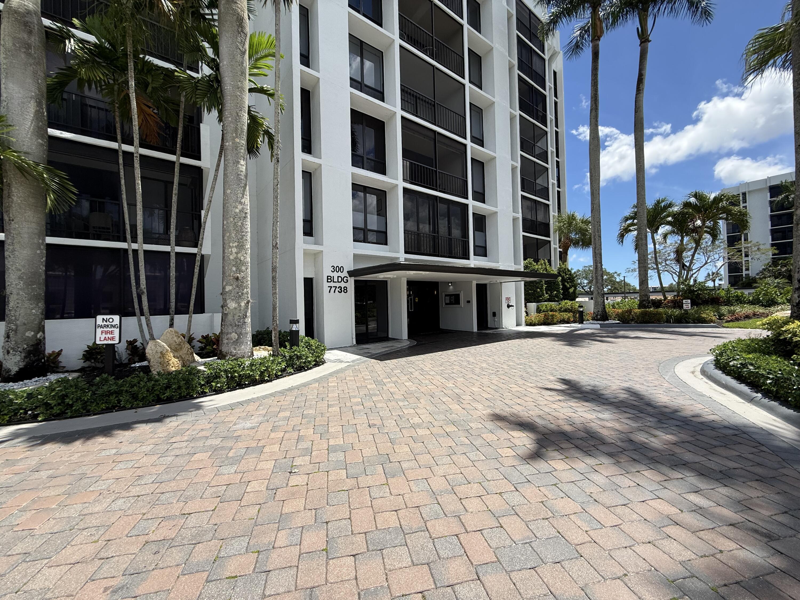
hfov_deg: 102.1
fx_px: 324
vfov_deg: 85.7
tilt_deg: +1.5
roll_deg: +1.1
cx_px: 400
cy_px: 300
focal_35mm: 14
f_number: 2.2
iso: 50
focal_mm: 2.22
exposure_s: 1/1613
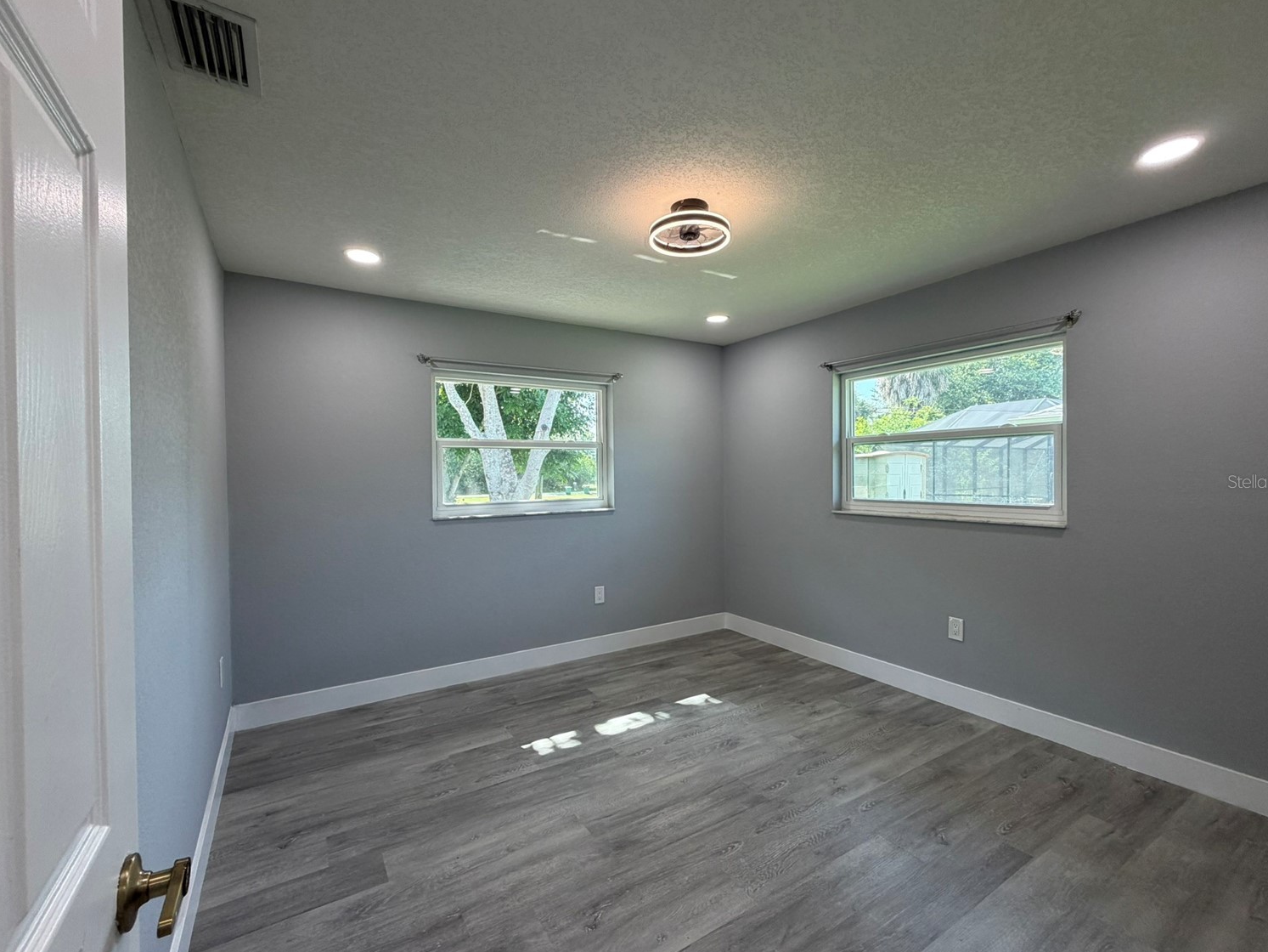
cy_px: 481
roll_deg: +1.8
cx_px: 628
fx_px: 550
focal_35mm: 15
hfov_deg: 98.2
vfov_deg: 81.8
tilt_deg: -0.6
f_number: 2.2
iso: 160
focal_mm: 2.22
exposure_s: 1/120
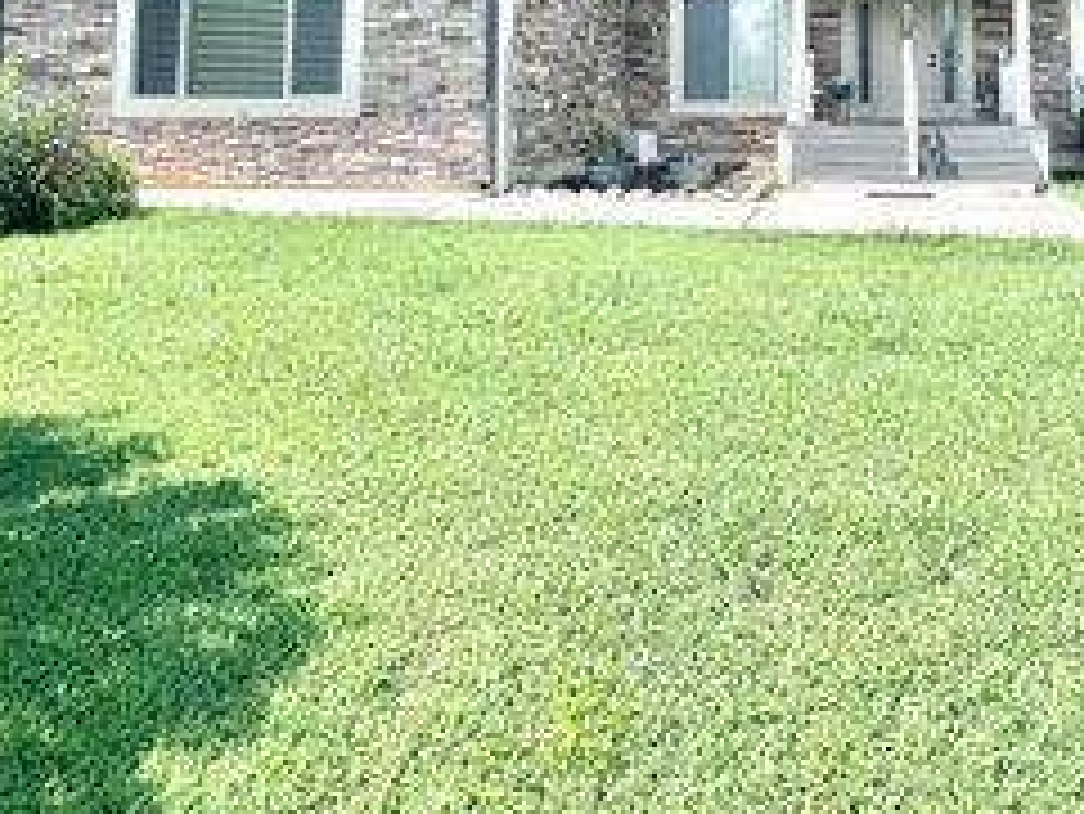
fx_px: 909
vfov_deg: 43.5
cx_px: 756
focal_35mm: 29
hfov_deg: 59.6
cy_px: 61
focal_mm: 2.22
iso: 50
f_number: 2.2
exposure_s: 1/1261
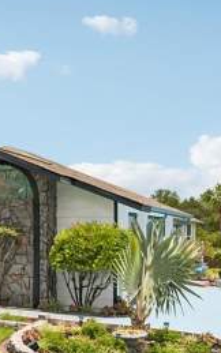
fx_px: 607
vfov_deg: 32.4
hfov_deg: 19.2
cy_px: 156
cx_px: -60
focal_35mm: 63
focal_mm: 20
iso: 400
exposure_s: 1/2500
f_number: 8
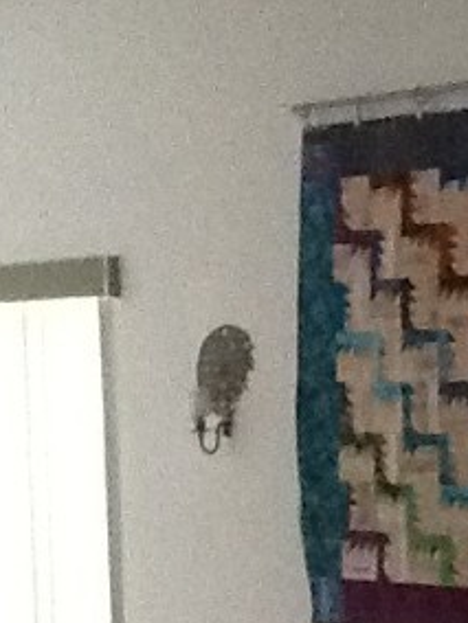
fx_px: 2145
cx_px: 505
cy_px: 768
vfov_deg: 15.9
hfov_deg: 12.3
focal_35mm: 119
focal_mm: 2.03
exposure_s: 1/24
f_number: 2.4
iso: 320
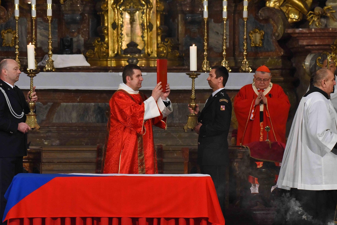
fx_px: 1967
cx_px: 168
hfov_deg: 9.8
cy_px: 112
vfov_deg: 6.5
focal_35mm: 210
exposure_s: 1/160
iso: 4000
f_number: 6.3
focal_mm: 210
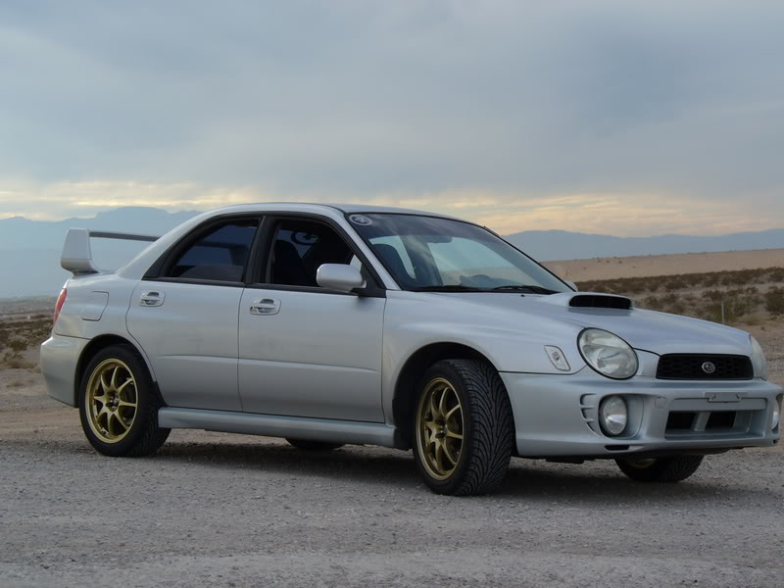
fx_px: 1767
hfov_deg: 25.0
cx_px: 392
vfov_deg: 18.9
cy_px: 294
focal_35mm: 78
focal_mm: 12.8
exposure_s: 1/100
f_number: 6.6
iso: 64
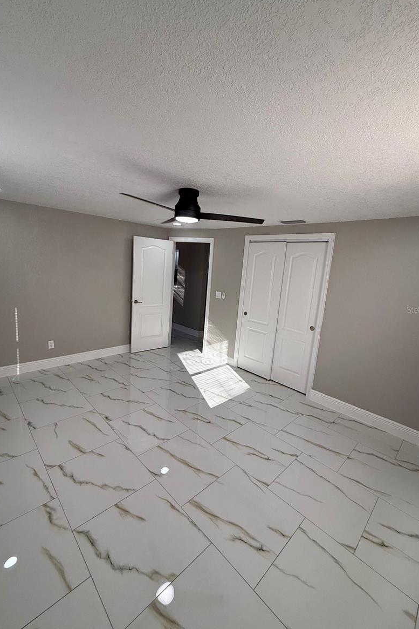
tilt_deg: -9.4
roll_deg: -5.1
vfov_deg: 100.4
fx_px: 262
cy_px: 309
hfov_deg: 77.3
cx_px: 202
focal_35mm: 15
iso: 64
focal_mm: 2.22
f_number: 2.2
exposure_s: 1/223
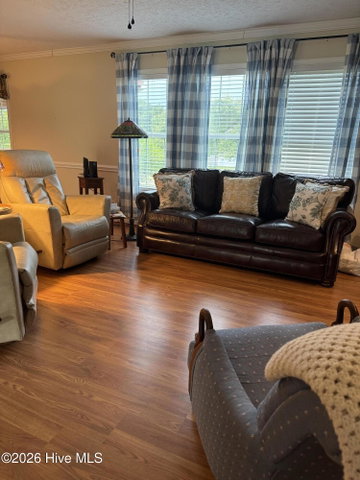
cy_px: 240
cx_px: 180
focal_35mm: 24
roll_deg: -2.2
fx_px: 333
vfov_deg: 71.6
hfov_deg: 56.8
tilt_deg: -16.3
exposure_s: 1/60
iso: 250
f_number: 1.78
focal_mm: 6.76
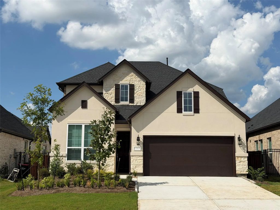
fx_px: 388
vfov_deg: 30.3
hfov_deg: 39.7
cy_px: 105
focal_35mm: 48
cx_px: 140
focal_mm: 6.76
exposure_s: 1/8772
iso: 64
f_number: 1.78
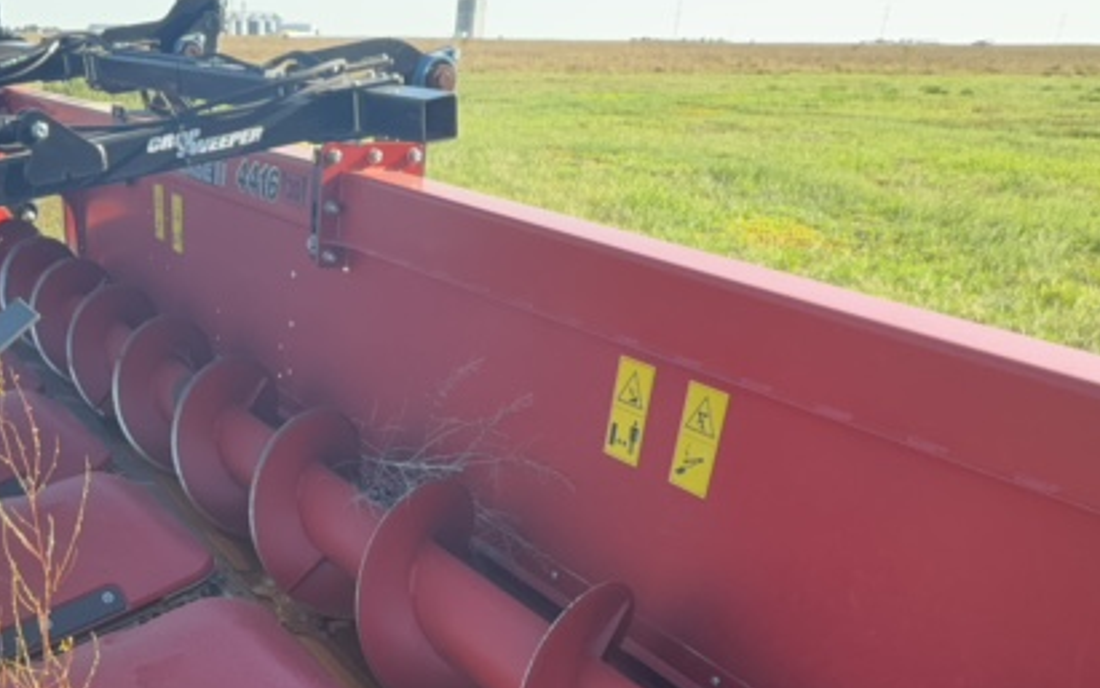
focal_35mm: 37
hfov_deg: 50.6
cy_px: 784
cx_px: 276
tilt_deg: -37.2
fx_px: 1109
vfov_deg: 30.3
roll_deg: -1.5
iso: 64
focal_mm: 2.22
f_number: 2.2
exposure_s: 1/141
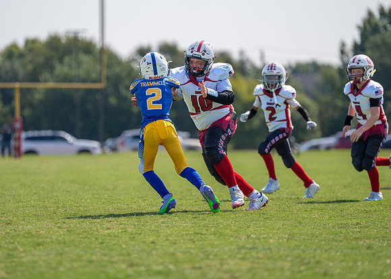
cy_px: 129
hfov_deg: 8.3
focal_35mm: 241
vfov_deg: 6.0
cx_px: 192
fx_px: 2680
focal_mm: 200
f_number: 2.8
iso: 100
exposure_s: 1/2000
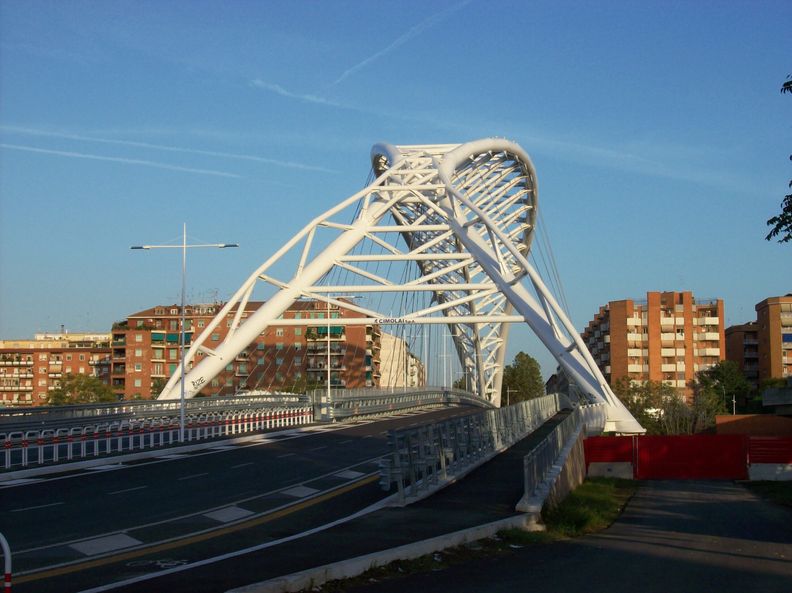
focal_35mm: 56
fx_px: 1281
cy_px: 296
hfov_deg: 34.4
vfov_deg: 26.1
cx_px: 396
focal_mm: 9.4
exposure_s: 1/312
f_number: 6
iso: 80
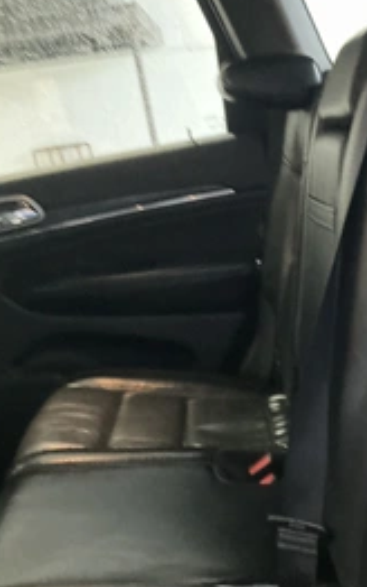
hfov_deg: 26.3
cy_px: 320
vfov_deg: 42.6
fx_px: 751
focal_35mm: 47
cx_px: 345
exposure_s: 1/16
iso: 640
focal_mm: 3
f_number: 1.8
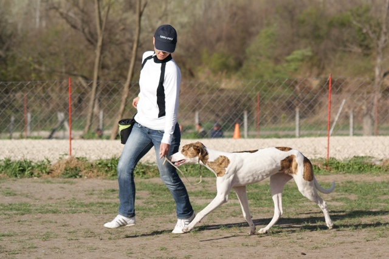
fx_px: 2107
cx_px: 194
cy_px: 130
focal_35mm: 195
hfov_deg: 10.5
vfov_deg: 7.0
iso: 100
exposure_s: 1/640
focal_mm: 130
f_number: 5
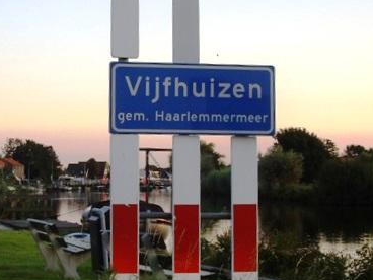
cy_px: 113
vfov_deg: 22.2
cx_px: 75
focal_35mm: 66
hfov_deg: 28.8
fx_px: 711
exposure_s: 1/200
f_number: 2.8
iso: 64
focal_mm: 7.9
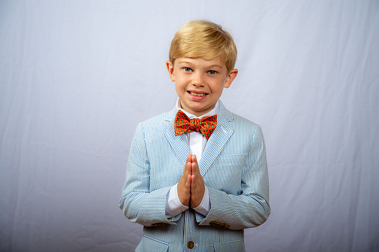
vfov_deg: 19.4
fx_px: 736
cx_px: 190
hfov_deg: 28.9
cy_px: 126
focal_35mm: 70
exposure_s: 1/200
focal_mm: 70
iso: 250
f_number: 6.3
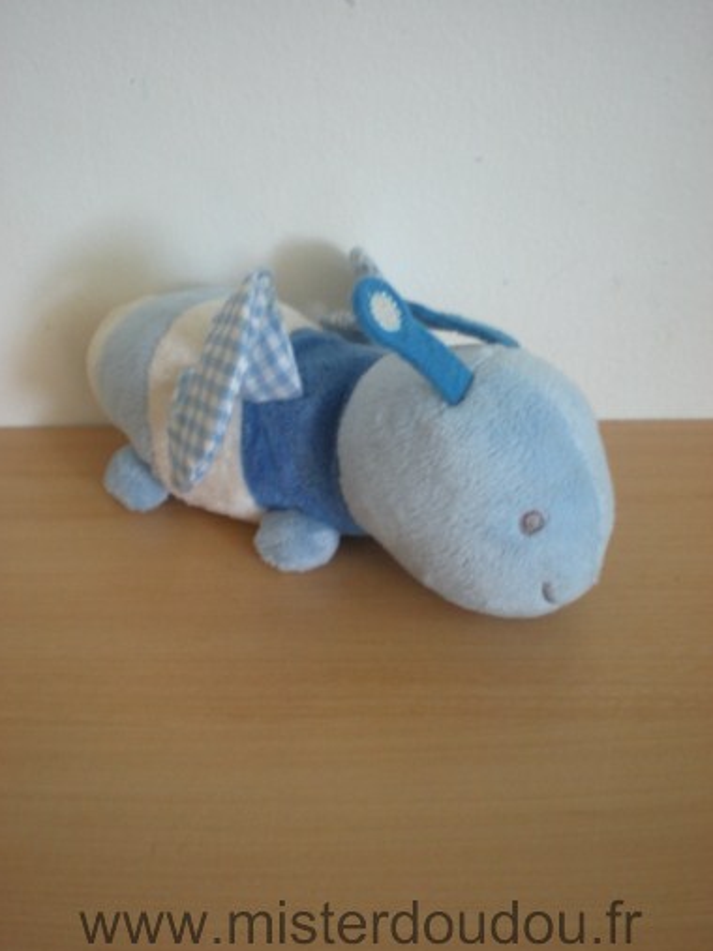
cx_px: 358
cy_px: 473
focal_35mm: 39
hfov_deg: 36.8
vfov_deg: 47.9
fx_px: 1072
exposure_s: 1/15.7
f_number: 3.1
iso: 200
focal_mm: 6.3
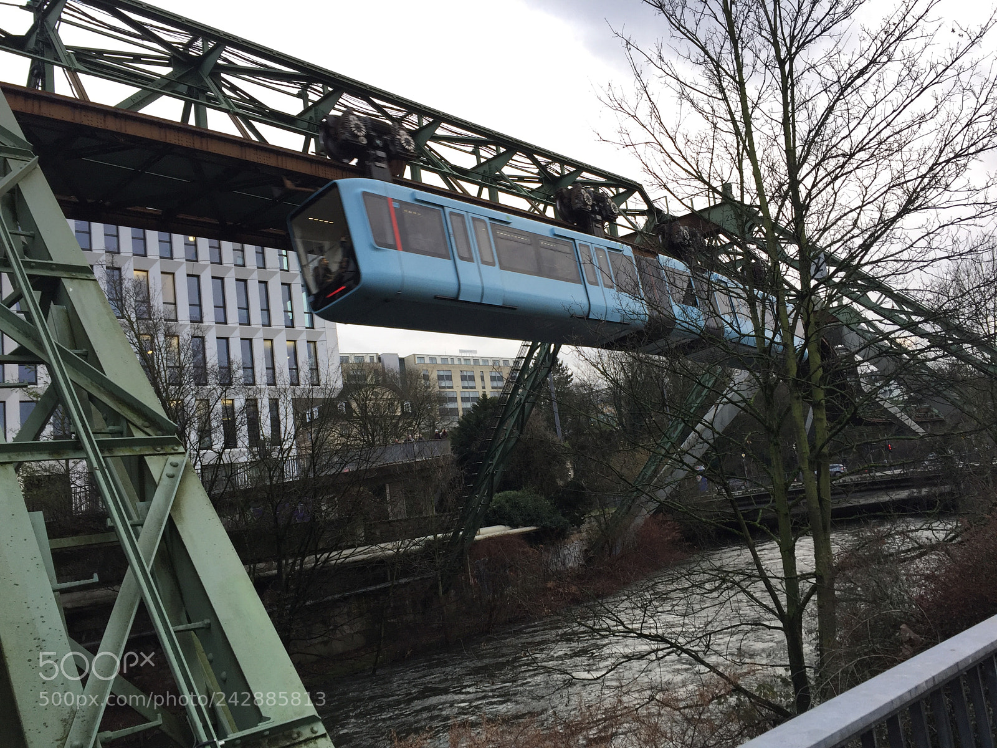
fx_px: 835
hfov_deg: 61.7
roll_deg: +7.9
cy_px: 374
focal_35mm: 29
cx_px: 498
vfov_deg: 48.2
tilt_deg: +10.1
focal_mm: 4.15
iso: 32
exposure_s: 1/100
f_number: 2.2
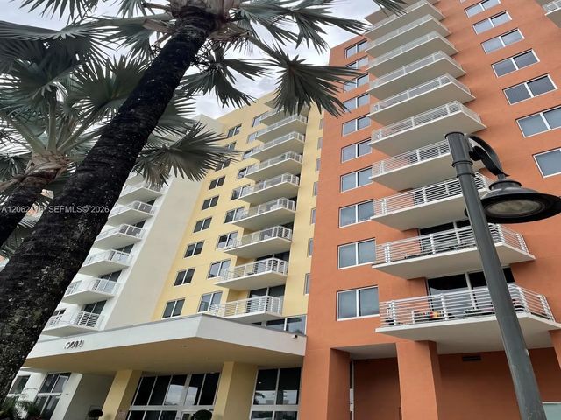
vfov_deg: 53.1
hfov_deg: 67.3
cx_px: 280
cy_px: 210
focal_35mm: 26
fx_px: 421
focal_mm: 4.2
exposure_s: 1/543
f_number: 1.6
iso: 32
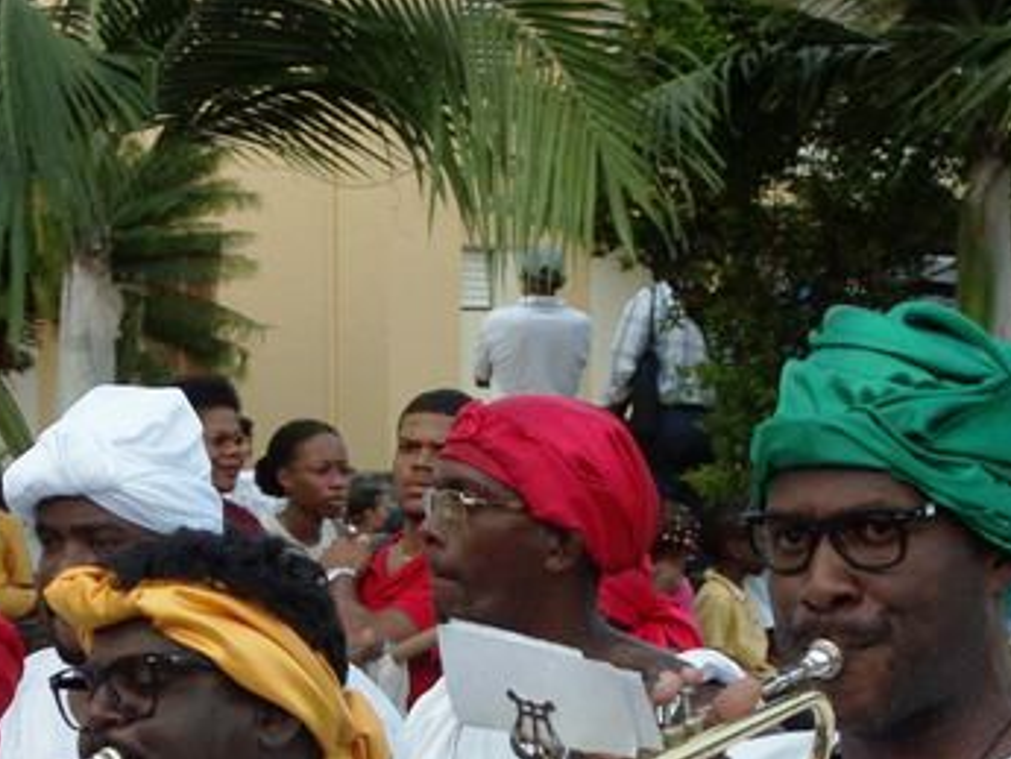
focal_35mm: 191
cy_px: 695
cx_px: 328
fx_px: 5580
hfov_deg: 10.3
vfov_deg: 7.8
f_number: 5
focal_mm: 25.62
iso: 100
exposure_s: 1/250
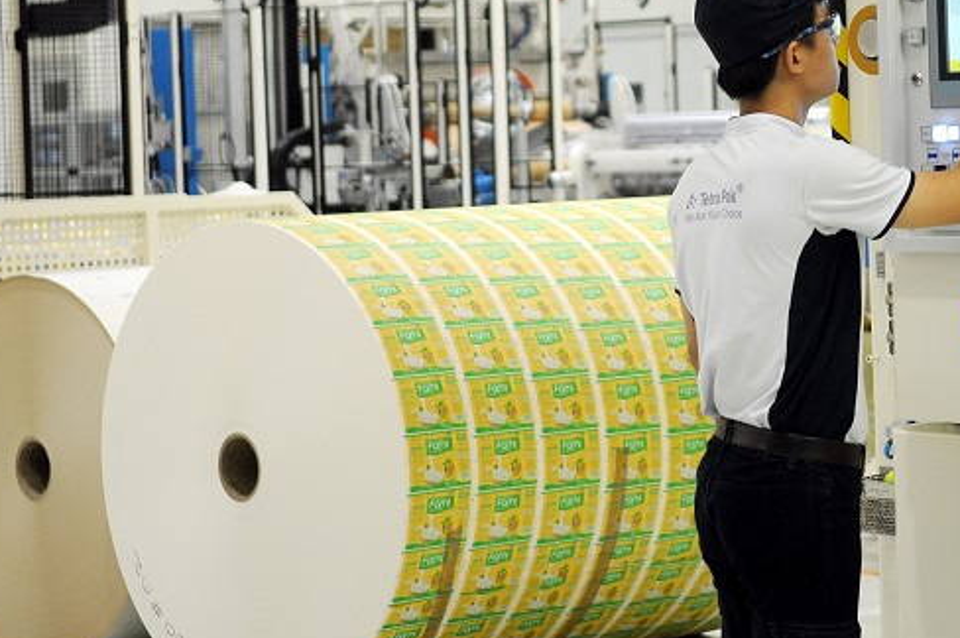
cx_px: 757
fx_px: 3409
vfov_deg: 10.7
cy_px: 135
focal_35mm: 128
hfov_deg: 15.9
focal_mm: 52
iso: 500
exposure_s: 1/125
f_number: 2.8
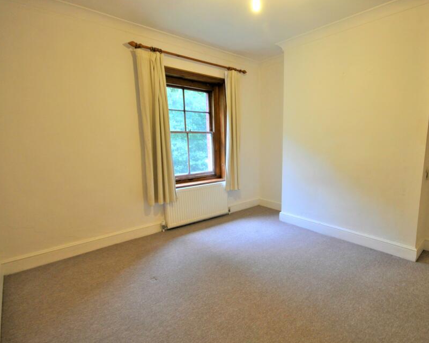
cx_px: 253
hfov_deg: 85.5
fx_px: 229
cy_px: 177
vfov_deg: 73.8
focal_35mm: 18
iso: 1000
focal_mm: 10
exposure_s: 1/30
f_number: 4
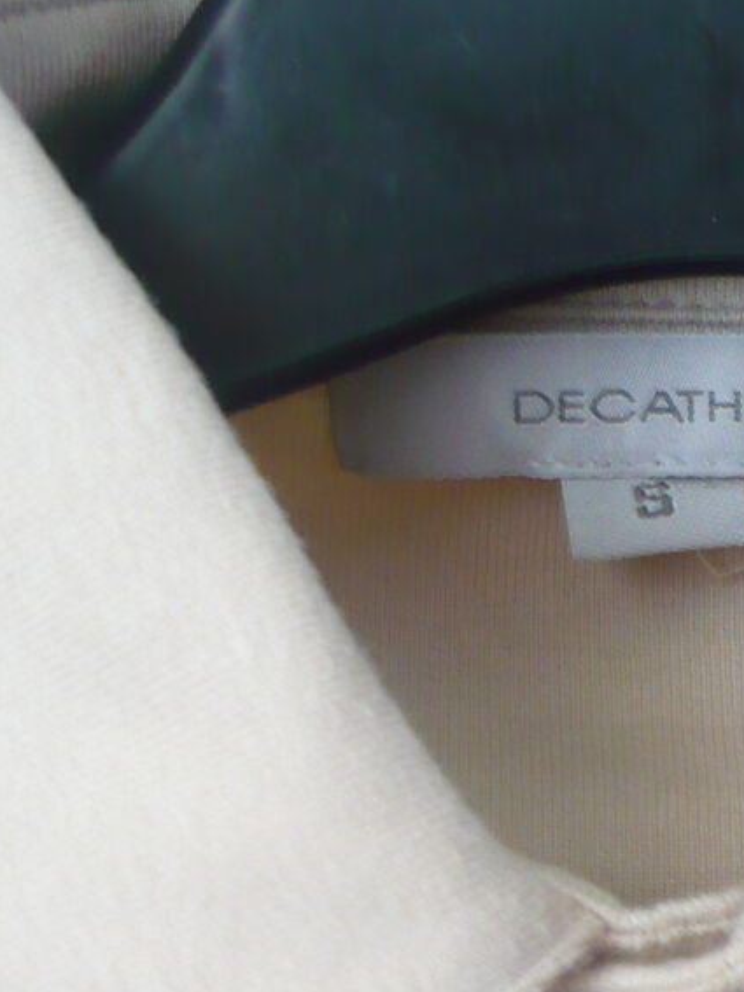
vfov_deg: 21.7
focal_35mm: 87
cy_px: 984
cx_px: 562
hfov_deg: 16.9
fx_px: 2494
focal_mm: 6.1
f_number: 2.8
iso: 200
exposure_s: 1/6
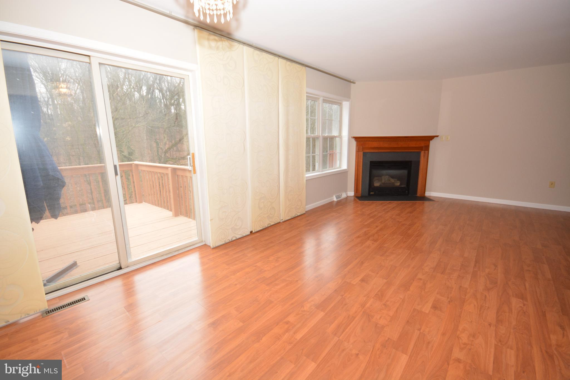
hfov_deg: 100.4
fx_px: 237
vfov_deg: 77.3
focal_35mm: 15
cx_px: 285
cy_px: 190
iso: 1000
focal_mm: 10
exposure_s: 1/60
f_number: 7.1
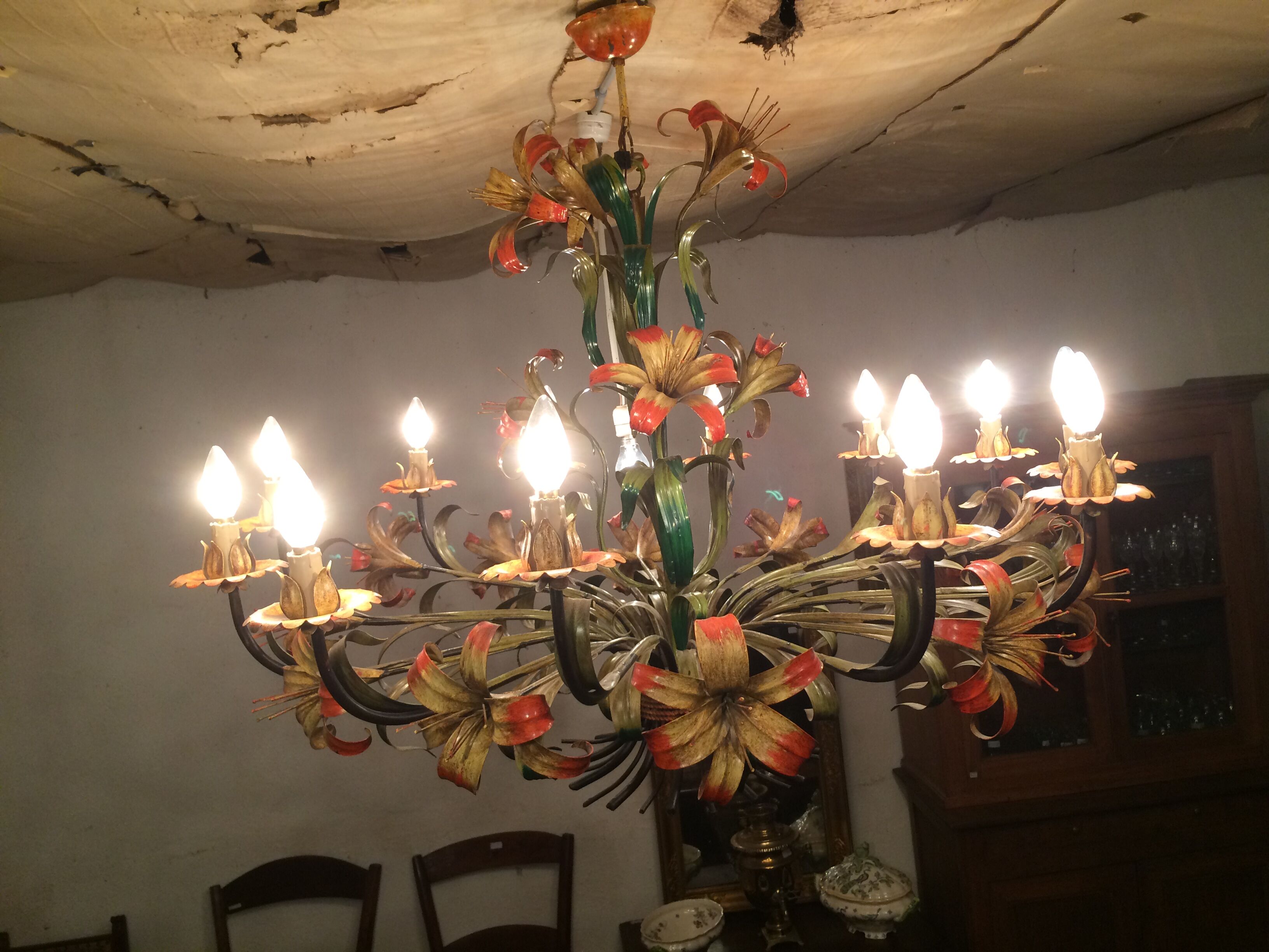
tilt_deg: -3.0
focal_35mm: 29
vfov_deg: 48.2
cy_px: 476
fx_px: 1063
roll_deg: +6.0
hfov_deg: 61.7
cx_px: 634
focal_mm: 4.15
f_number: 2.2
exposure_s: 1/33
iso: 64
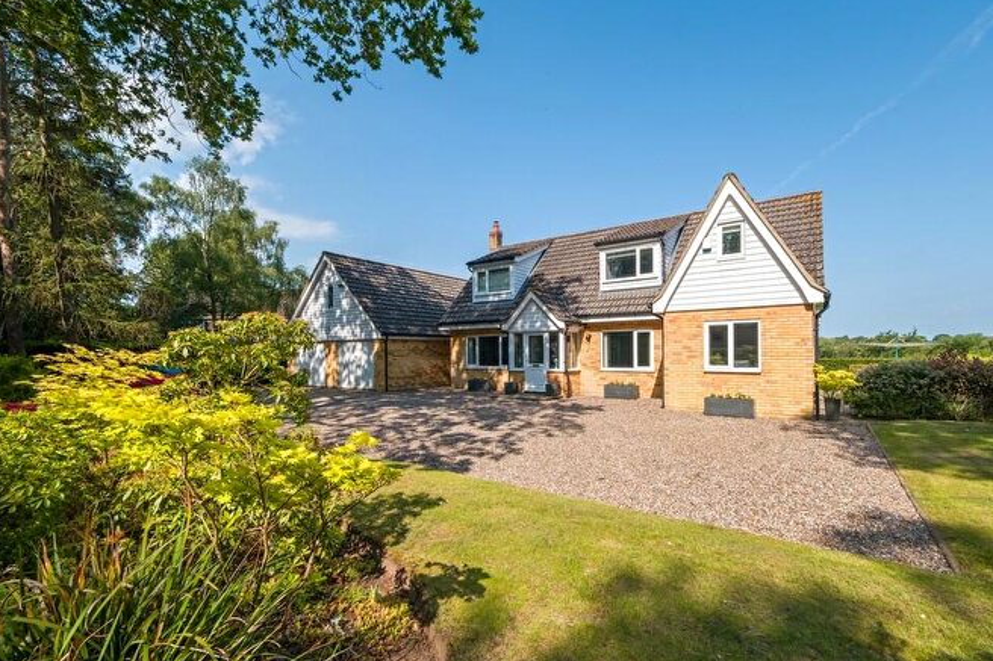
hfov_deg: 96.7
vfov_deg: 73.7
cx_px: 506
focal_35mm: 16
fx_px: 441
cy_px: 349
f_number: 9
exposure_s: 1/200
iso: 160
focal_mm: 9.9
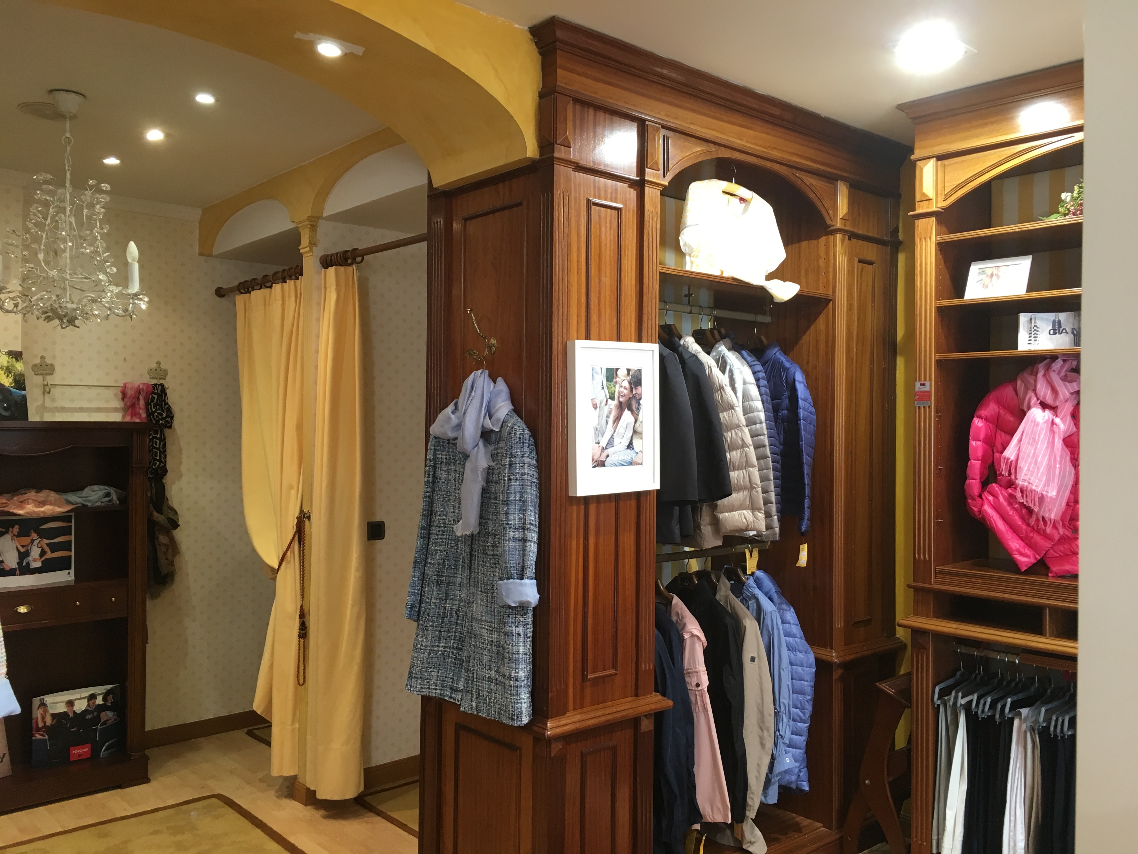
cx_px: 569
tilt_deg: -0.2
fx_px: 953
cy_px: 427
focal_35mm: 29
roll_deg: +0.0
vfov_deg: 48.2
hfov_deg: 61.7
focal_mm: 4.15
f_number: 2.2
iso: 50
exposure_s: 1/33
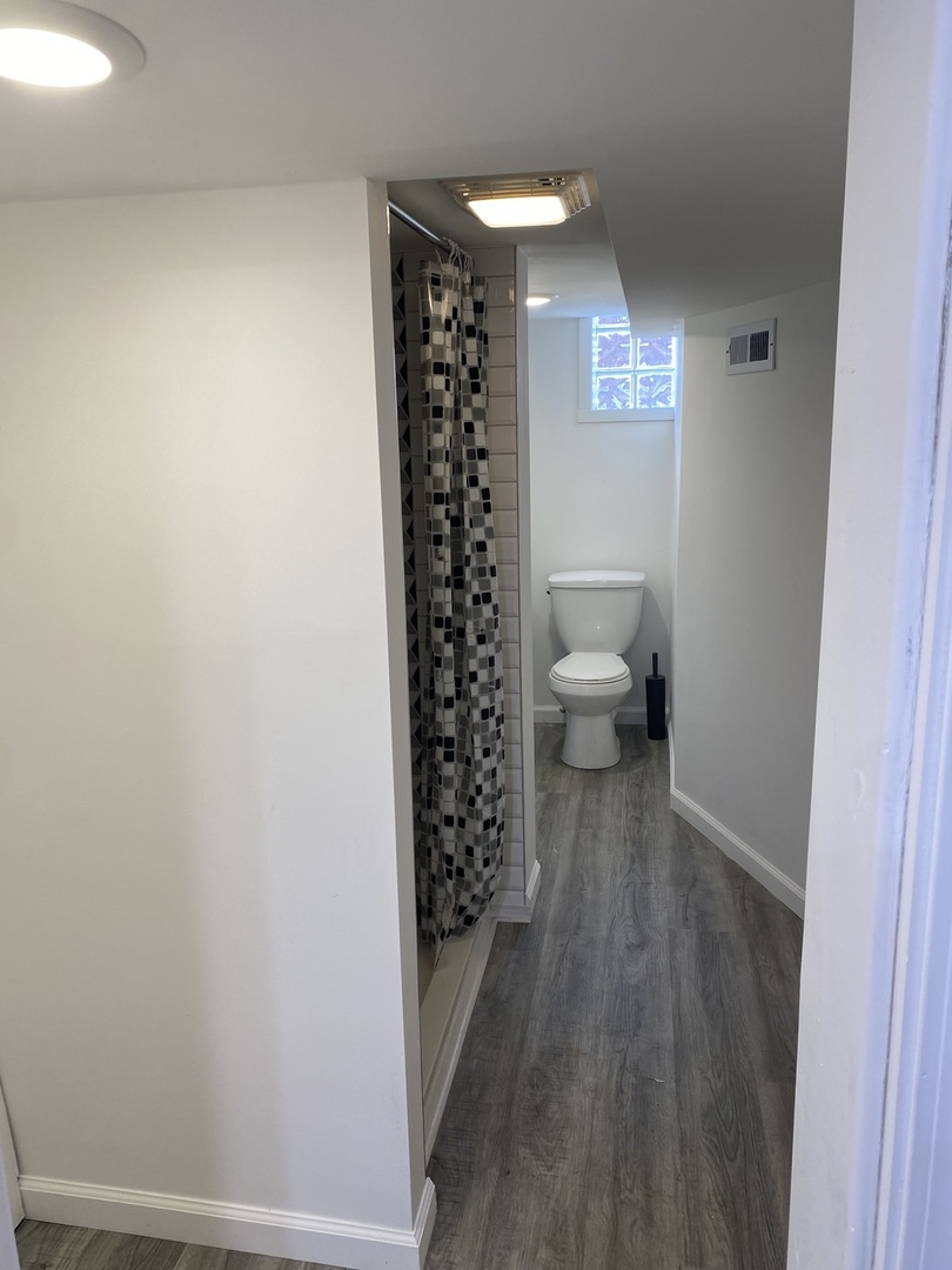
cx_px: 476
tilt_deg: -11.4
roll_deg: +1.0
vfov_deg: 67.3
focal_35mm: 26
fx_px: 953
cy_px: 635
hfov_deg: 53.1
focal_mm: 4.25
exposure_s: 1/120
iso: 80
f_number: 1.8
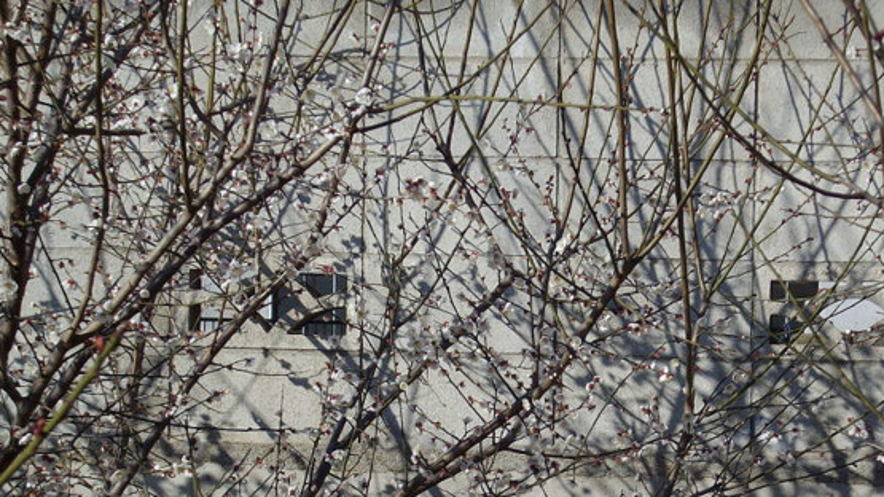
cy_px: 392
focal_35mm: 121
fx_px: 2836
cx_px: 608
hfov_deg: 17.7
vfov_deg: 10.0
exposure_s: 1/160
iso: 80
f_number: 8.5
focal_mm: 12.8
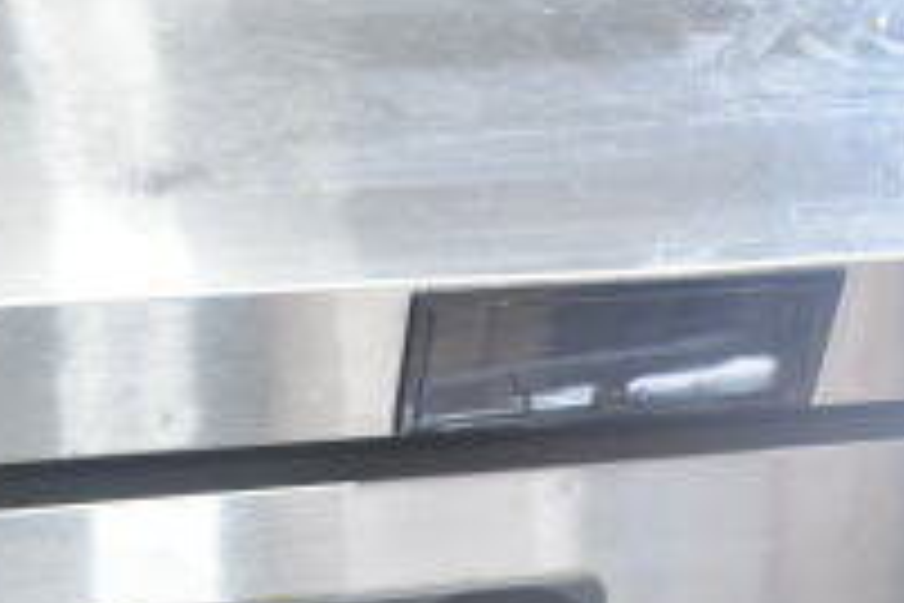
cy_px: 898
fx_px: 2624
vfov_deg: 12.5
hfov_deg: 19.5
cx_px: 369
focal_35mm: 105
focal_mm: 23
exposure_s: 1/100
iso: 1600
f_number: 5
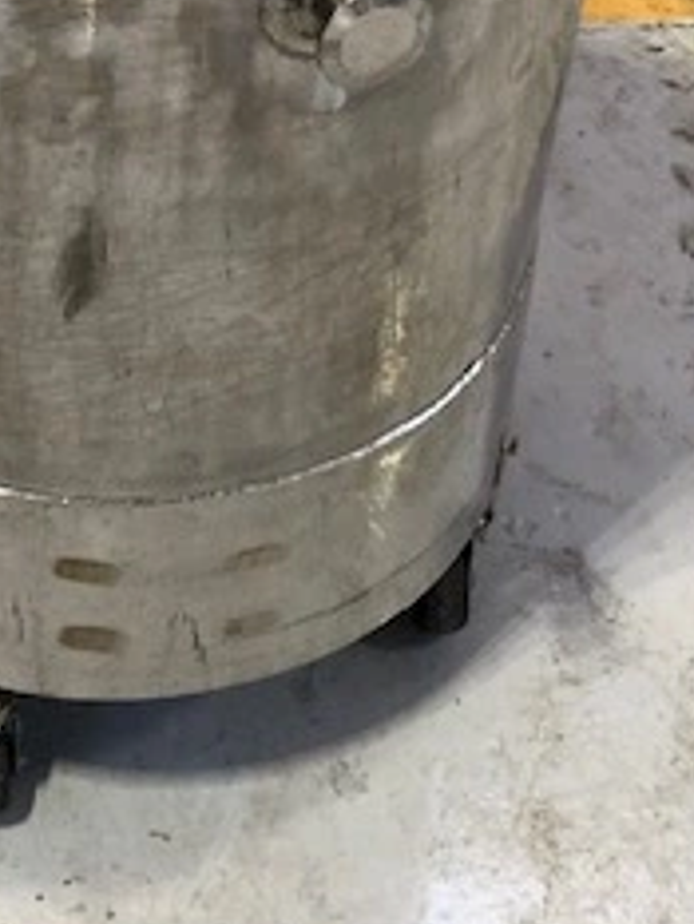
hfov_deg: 18.9
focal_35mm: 77
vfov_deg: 24.2
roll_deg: -0.7
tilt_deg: -35.7
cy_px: 0
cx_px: 83
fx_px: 2056
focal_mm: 3.99
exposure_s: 1/15
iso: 40
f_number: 1.8
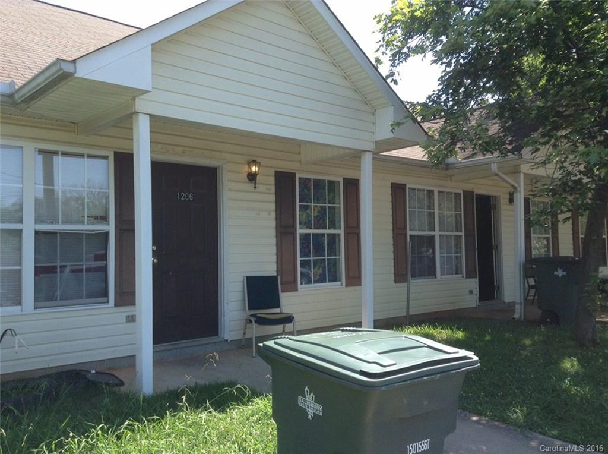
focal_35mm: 33
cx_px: 304
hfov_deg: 55.4
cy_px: 227
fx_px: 579
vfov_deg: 42.8
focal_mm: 3.3
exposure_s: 1/371
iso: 25
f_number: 2.4
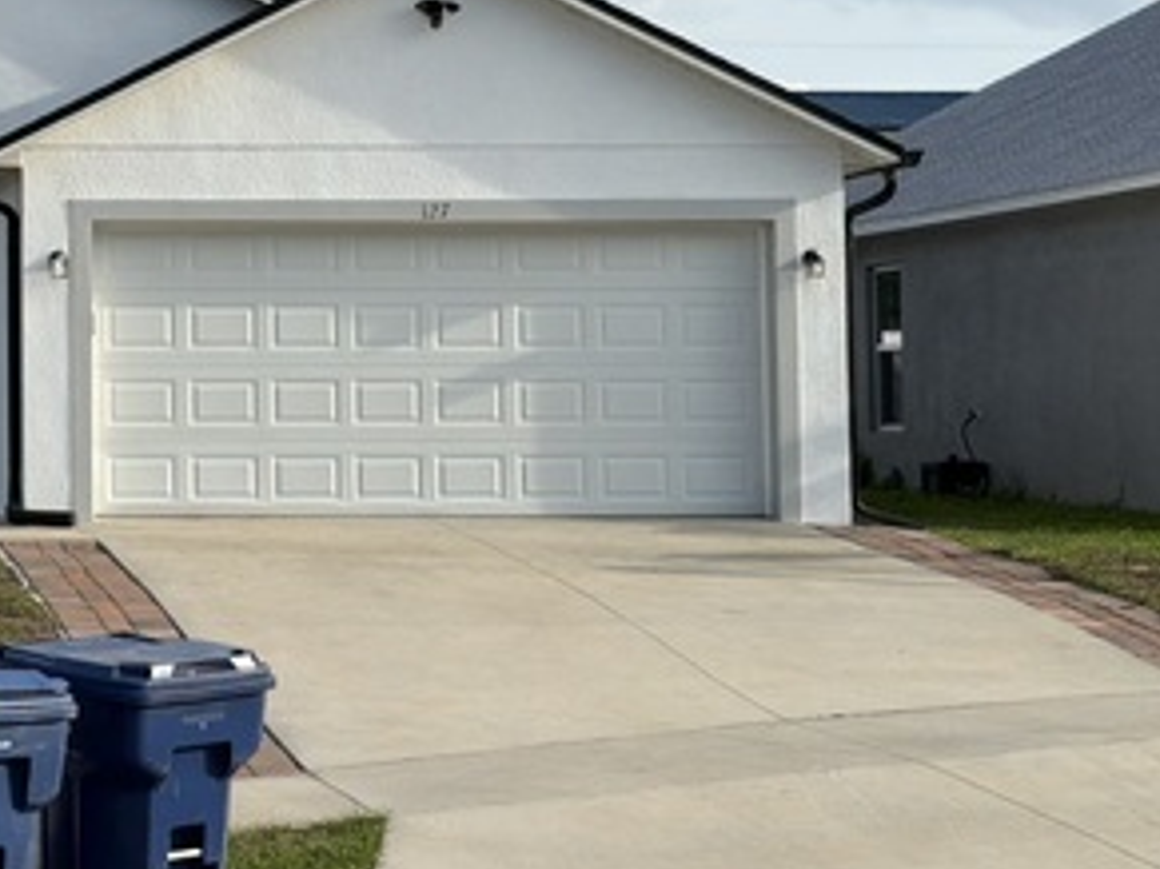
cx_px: -118
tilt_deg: +2.7
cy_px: 243
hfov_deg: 17.3
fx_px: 3685
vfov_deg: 13.4
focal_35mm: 110
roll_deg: +0.5
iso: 64
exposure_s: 1/3096
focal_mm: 6.76
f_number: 1.78
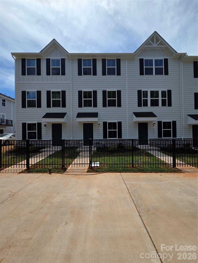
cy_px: 132
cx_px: 99
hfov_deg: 89.9
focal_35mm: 13
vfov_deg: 106.2
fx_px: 99
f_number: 2.2
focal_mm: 2.2
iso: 50
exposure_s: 1/2767
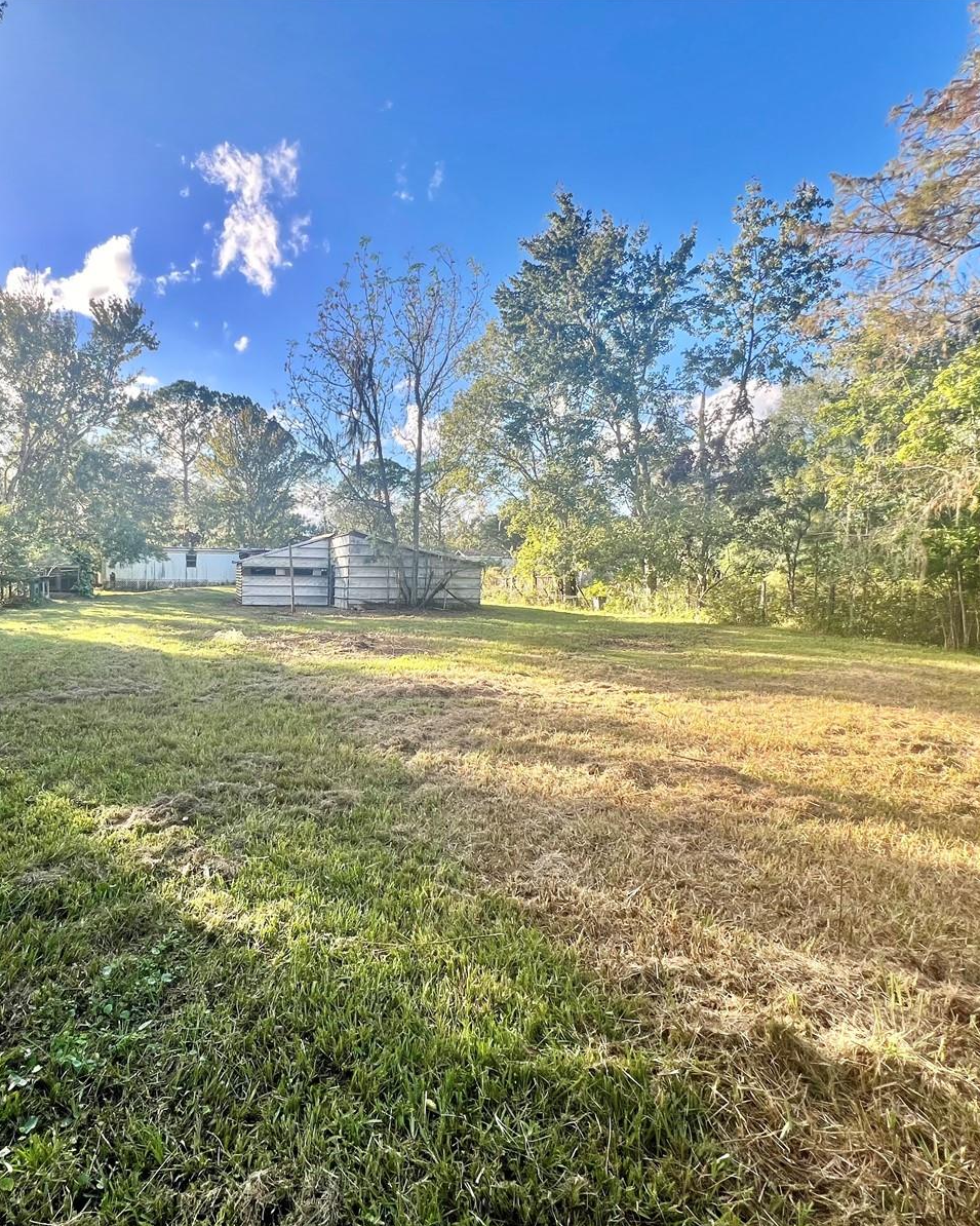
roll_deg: -0.8
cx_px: 326
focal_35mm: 17
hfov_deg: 74.6
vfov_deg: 89.6
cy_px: 612
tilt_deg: -3.9
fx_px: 616
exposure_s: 1/355
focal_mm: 1.57
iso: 32
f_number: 1.8
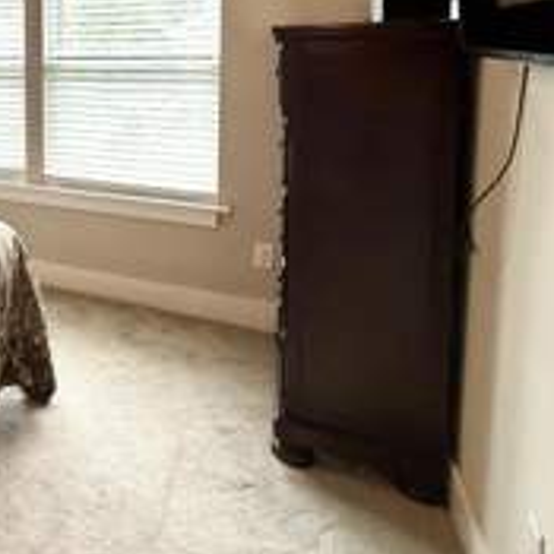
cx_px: -117
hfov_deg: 36.7
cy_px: 90
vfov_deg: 45.3
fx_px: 616
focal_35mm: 34
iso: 160
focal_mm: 2.22
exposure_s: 1/120
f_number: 2.2
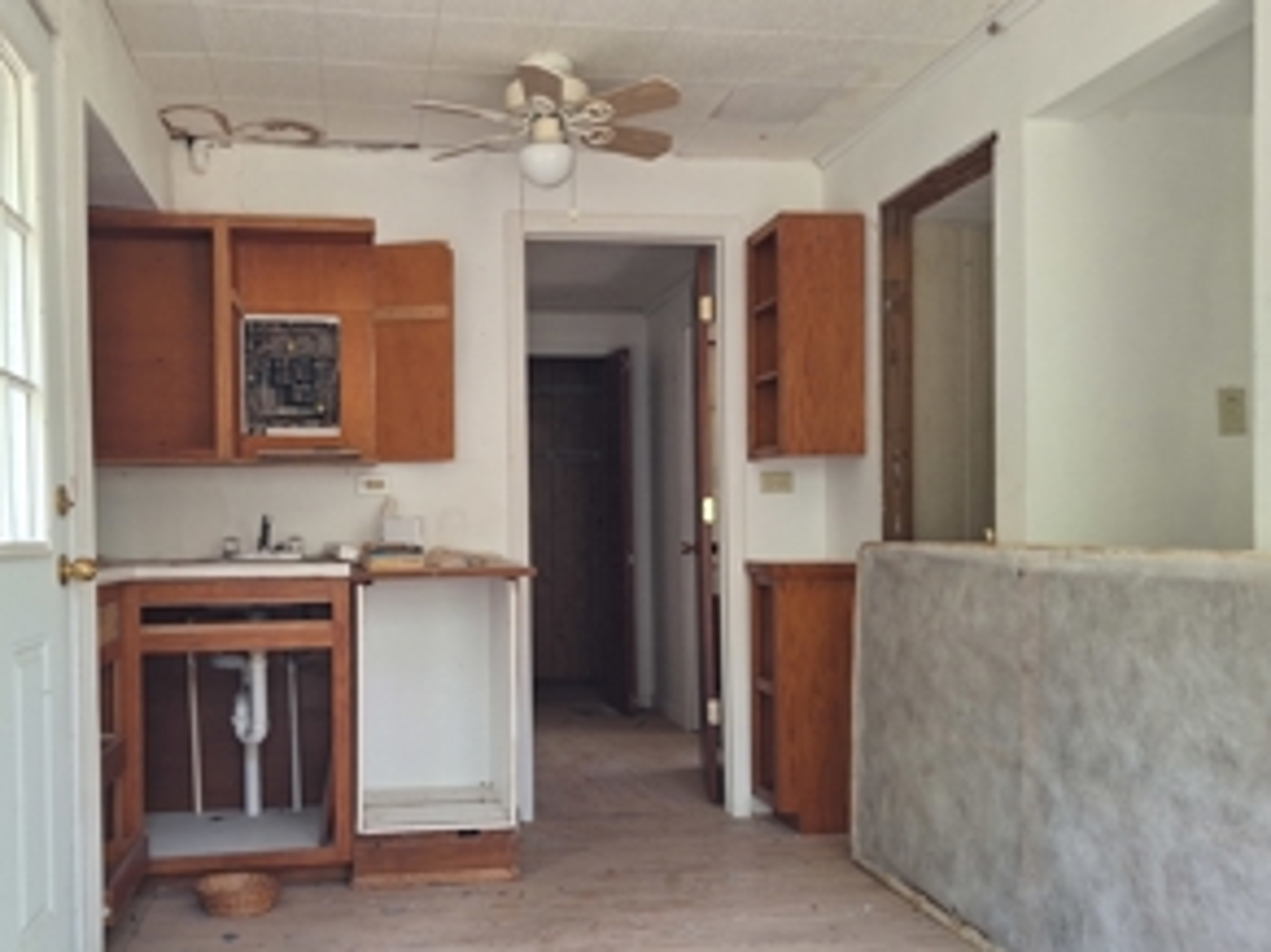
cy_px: 513
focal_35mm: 29
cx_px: 513
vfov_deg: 48.2
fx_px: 1064
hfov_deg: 61.2
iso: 64
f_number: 1.8
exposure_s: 1/60
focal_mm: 5.54
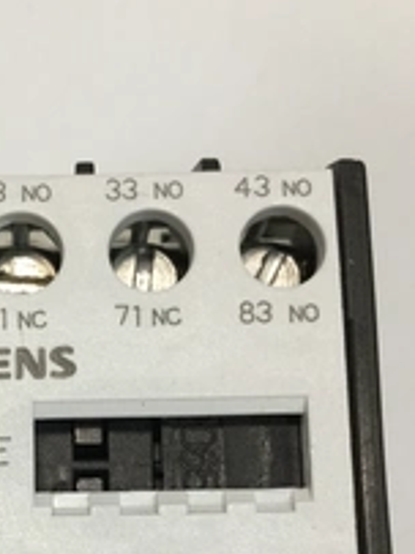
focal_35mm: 61
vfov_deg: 30.0
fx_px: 976
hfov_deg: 23.4
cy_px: 521
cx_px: 44
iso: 40
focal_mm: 3.3
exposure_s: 1/30
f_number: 2.4
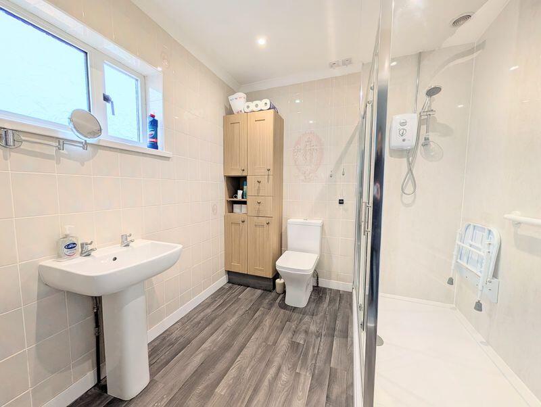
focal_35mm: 12
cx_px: 270
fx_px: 188
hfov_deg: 110.5
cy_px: 204
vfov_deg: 94.6
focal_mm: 2.02
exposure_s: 1/404
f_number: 1.7
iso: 44
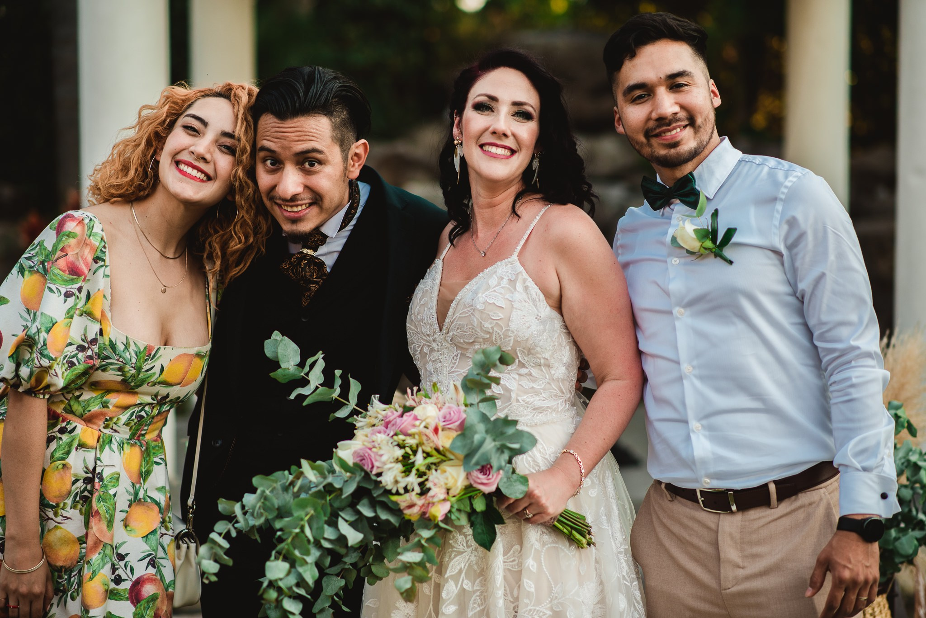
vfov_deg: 16.1
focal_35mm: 85
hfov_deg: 23.9
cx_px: 463
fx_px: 2187
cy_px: 309
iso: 100
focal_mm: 85
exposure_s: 1/800
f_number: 2.5
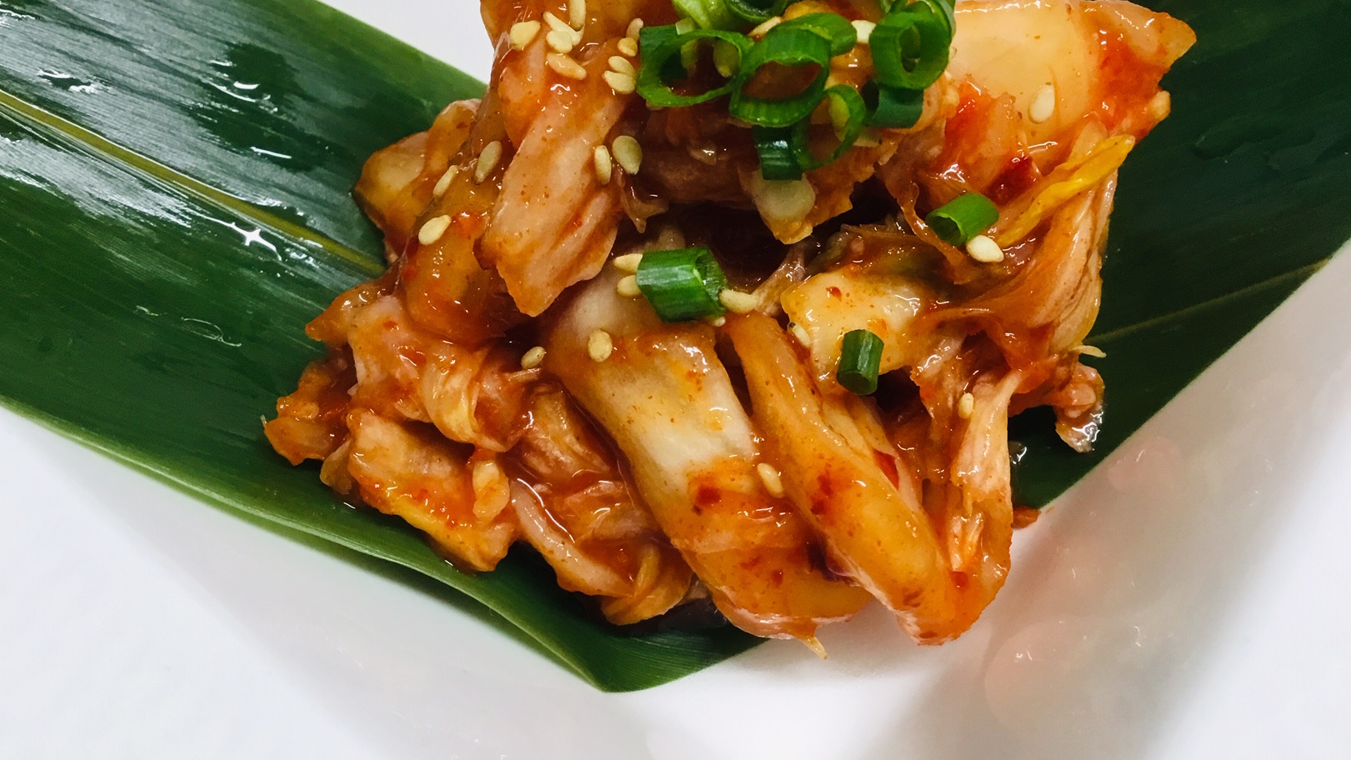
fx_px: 1218
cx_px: 672
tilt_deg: -55.8
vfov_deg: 34.6
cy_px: 328
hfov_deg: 58.0
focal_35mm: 34
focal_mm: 3.3
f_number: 2.4
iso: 40
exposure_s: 1/30
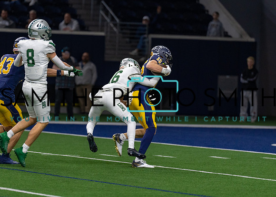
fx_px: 2453
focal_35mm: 313
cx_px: 120
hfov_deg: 6.4
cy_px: 87
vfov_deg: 4.6
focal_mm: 200
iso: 2000
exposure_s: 1/1000
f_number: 2.8
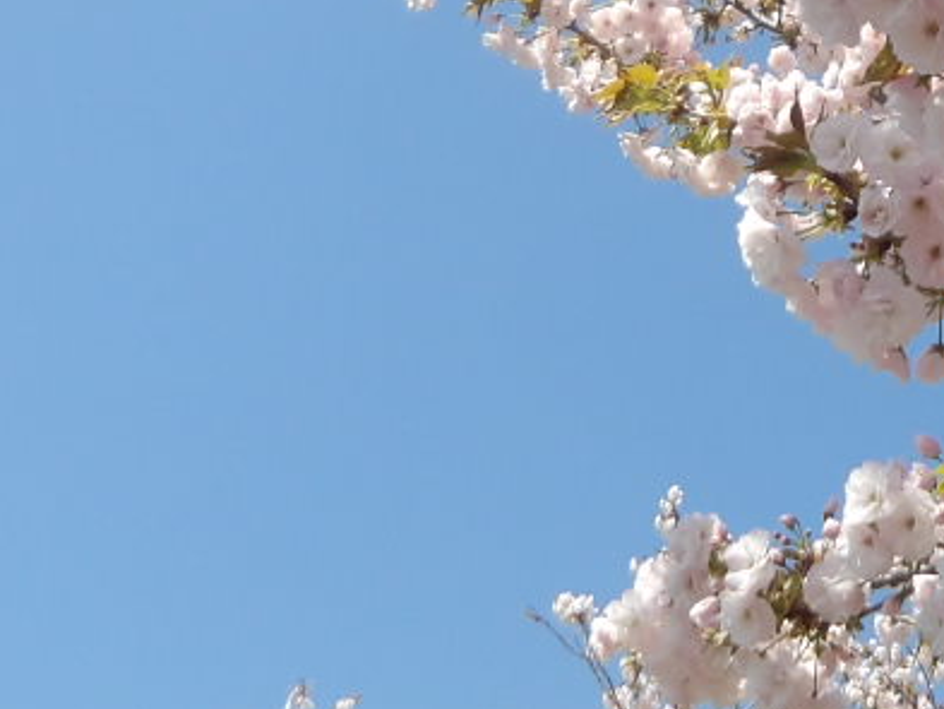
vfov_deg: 16.0
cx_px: 1247
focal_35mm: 88
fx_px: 2401
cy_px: -199
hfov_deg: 20.3
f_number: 3
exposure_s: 1/1211
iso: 100
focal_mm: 4.9
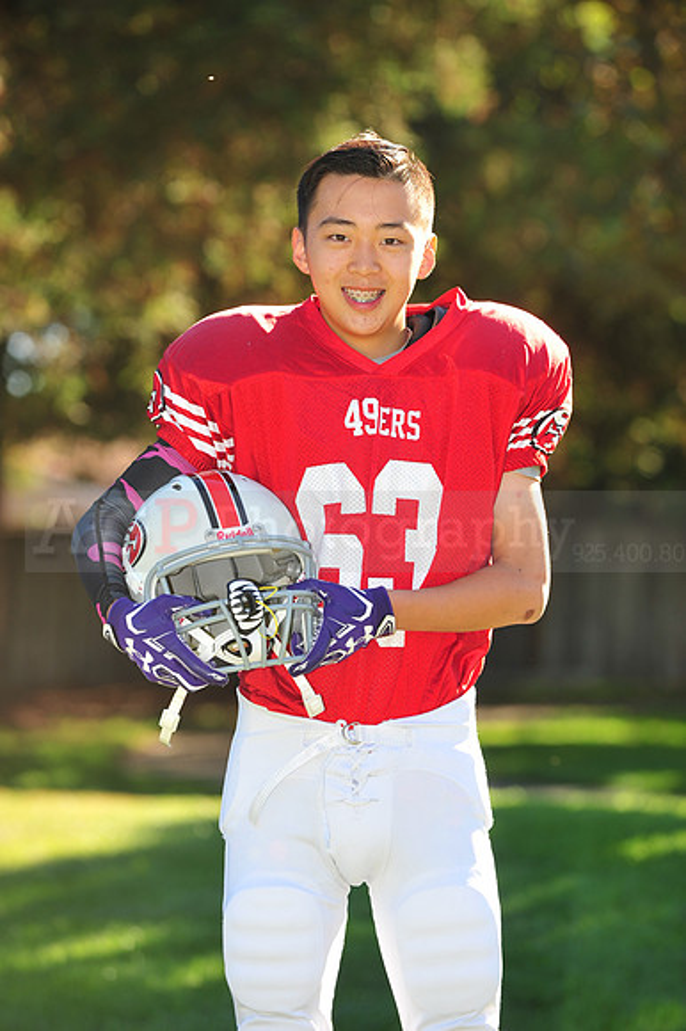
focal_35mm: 175
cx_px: 343
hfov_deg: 7.8
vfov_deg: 11.8
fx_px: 5008
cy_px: 516
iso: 200
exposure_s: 1/320
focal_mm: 175
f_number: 4.5
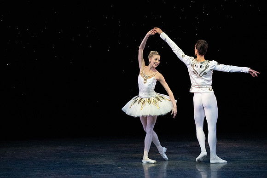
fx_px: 2581
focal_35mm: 348
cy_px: 89
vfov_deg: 4.0
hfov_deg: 5.9
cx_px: 134
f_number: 11
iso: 20000
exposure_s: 1/500
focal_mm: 348
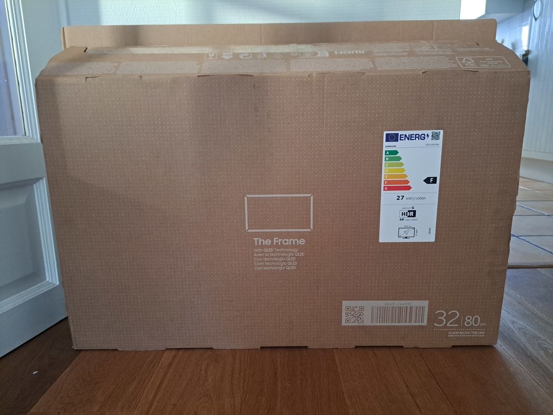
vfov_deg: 56.8
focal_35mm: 24
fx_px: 383
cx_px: 276
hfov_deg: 71.6
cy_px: 208
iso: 500
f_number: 1.8
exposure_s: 1/20
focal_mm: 5.23
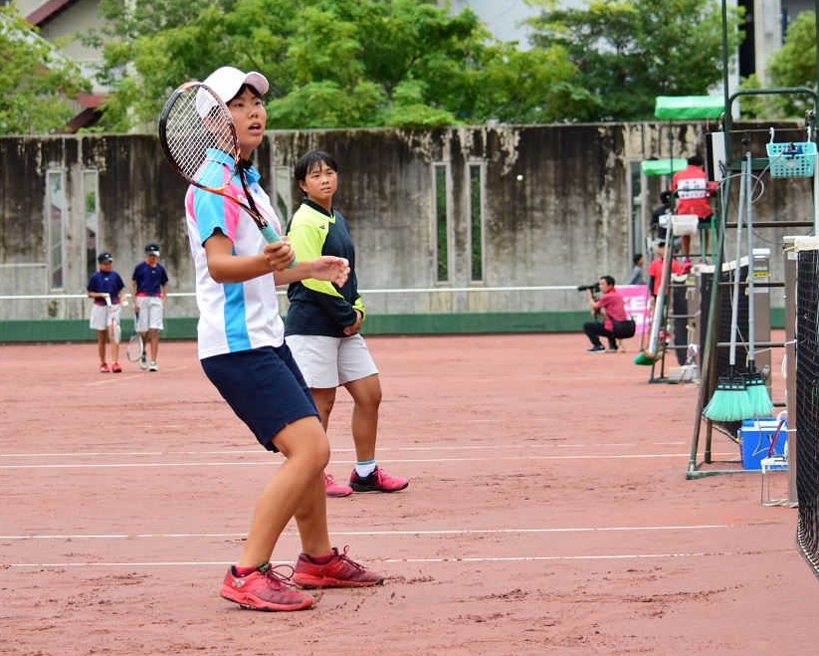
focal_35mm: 106
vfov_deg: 14.5
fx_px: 2570
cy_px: 329
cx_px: 379
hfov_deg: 18.1
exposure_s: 1/1250
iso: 500
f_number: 4.5
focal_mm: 62
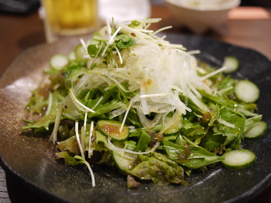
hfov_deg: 46.8
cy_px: 102
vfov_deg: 36.0
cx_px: 136
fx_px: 313
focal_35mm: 40
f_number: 1.7
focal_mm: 20
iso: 400
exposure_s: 1/25
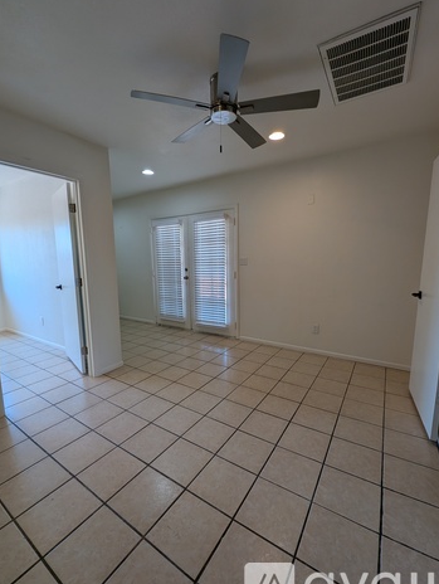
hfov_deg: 85.7
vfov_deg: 102.0
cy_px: 298
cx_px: 211
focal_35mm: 14
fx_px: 236
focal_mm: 1.95
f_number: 2.2
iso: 47
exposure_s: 1/60
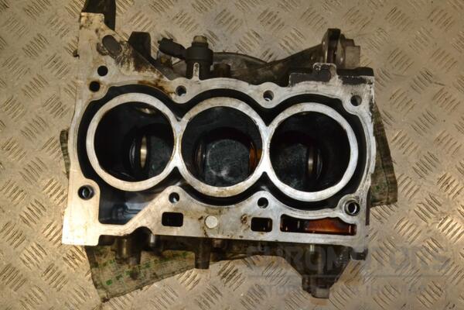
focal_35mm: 36
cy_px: 155
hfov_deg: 53.1
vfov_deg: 36.9
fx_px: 464
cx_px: 232
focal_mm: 24
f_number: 18
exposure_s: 1/200
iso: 3200
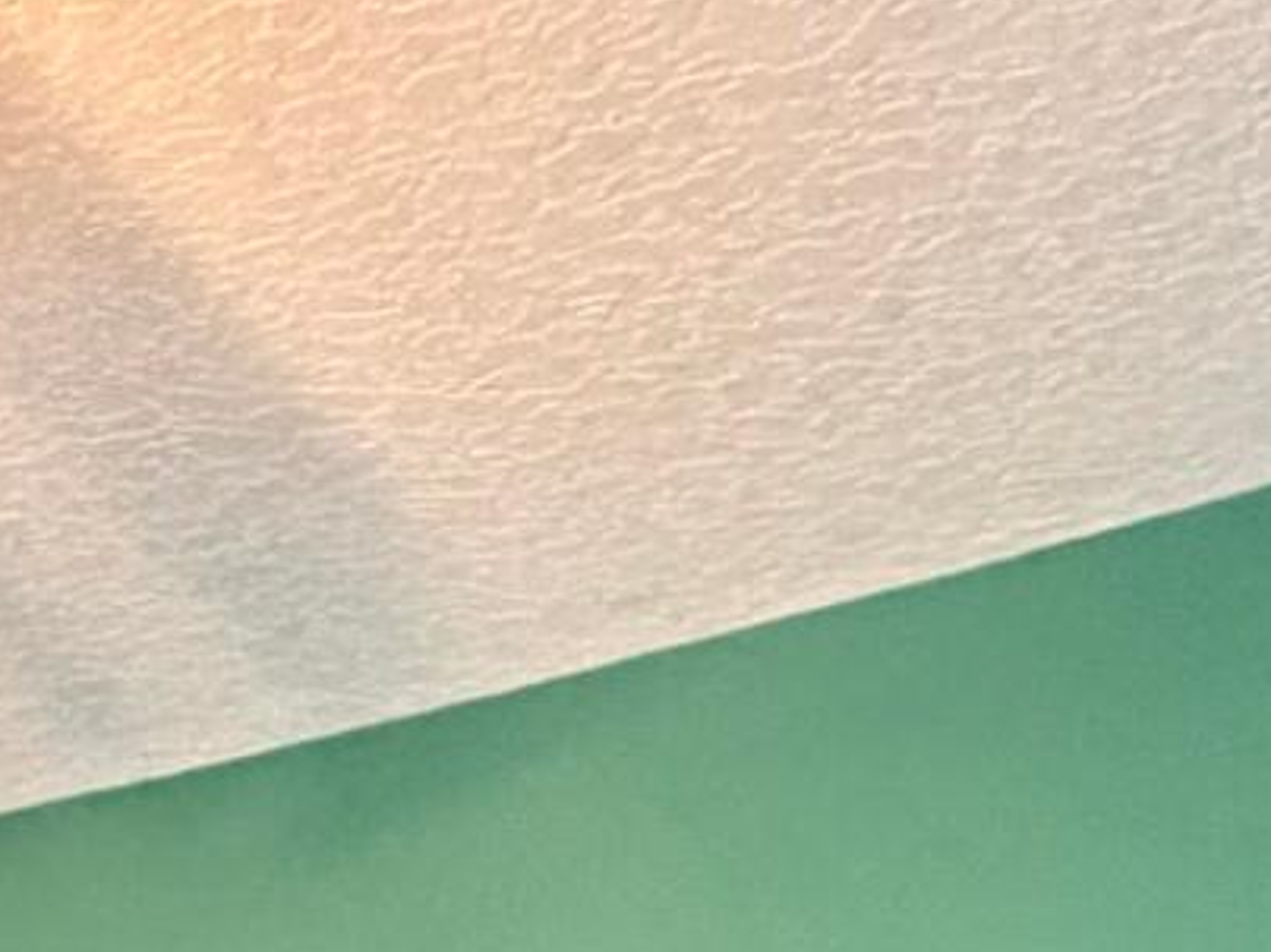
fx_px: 3671
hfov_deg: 18.3
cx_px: -382
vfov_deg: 11.4
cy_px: 2497
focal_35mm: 100
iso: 2000
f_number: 2.2
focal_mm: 2.22
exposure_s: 1/30
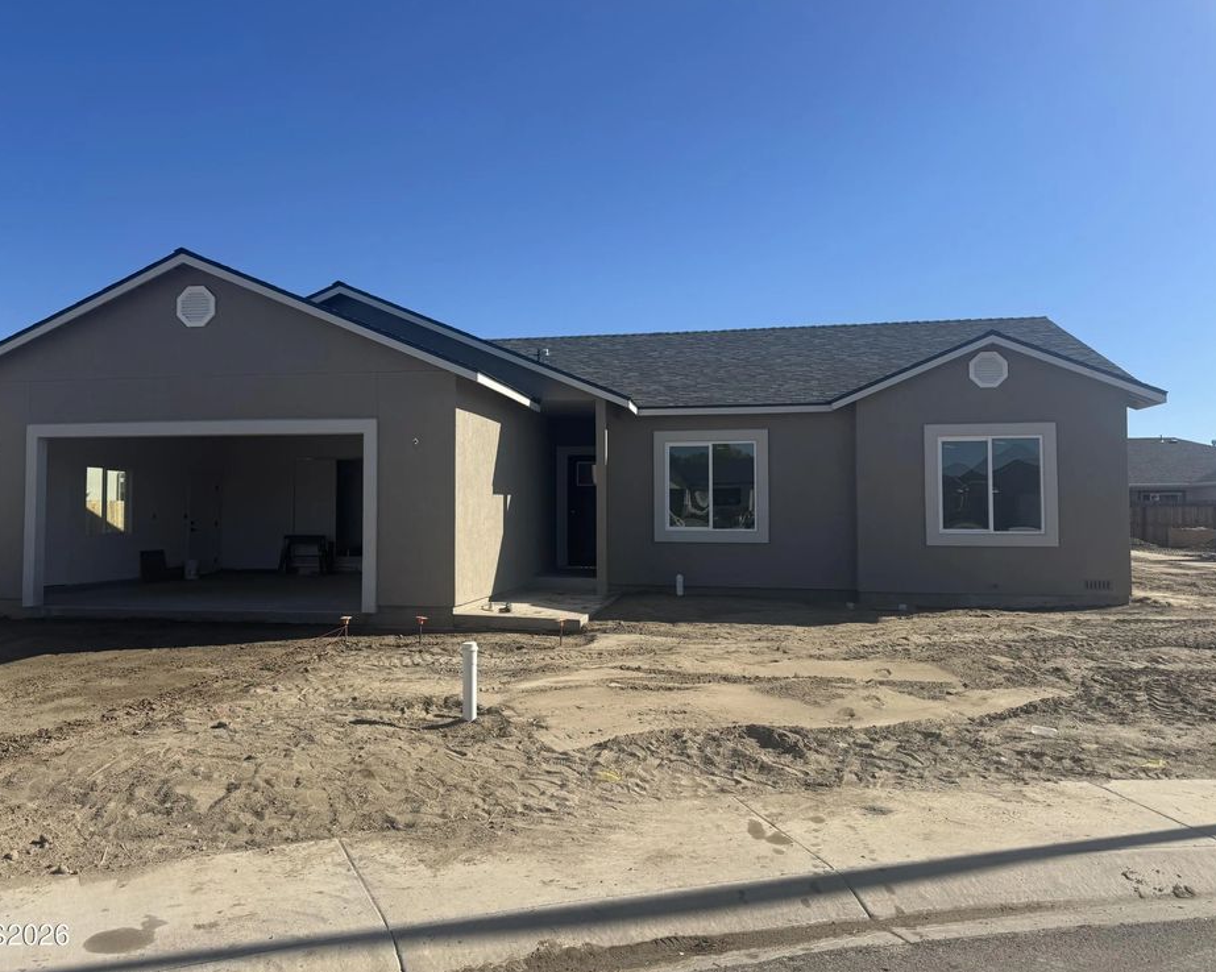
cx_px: 560
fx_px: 936
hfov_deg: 65.9
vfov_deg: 54.9
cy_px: 475
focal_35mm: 26
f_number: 1.78
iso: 80
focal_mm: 6.76
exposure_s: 1/4608
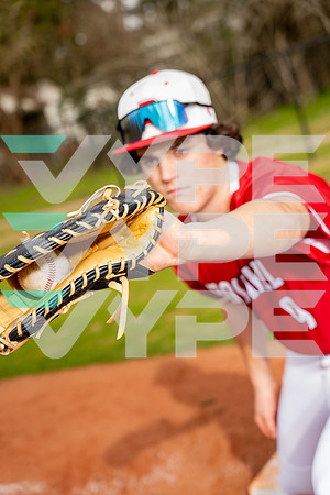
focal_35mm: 70
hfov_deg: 19.5
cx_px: 165
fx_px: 962
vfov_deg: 28.8
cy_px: 248
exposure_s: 1/250
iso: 100
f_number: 4
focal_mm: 70
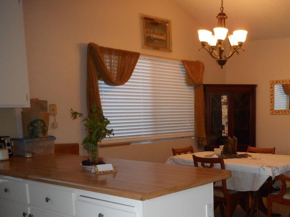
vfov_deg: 32.8
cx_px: 231
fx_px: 360
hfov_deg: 42.0
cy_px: 168
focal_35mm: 43
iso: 220
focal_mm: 4.5
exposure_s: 1/25
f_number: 3.7
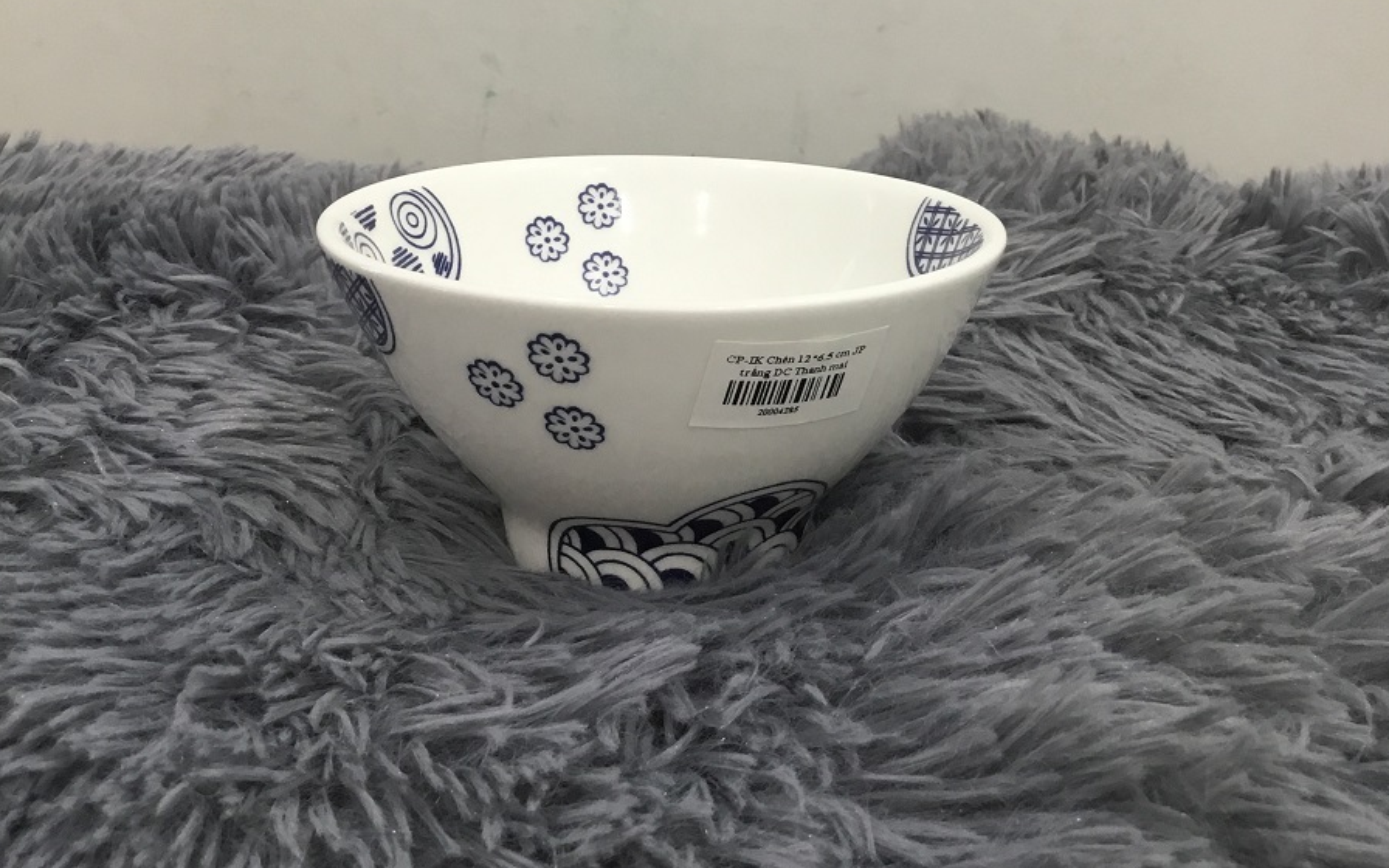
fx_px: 1666
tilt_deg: -13.6
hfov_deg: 45.3
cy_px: 169
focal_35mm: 44
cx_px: 696
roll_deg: +0.5
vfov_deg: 28.6
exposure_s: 1/33
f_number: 2.4
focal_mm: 3.3
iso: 64
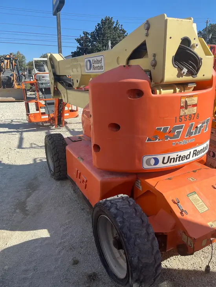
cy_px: 144
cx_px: 108
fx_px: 216
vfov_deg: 67.3
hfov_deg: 53.1
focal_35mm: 26
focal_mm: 5.1
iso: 50
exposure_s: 1/2062
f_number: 1.6
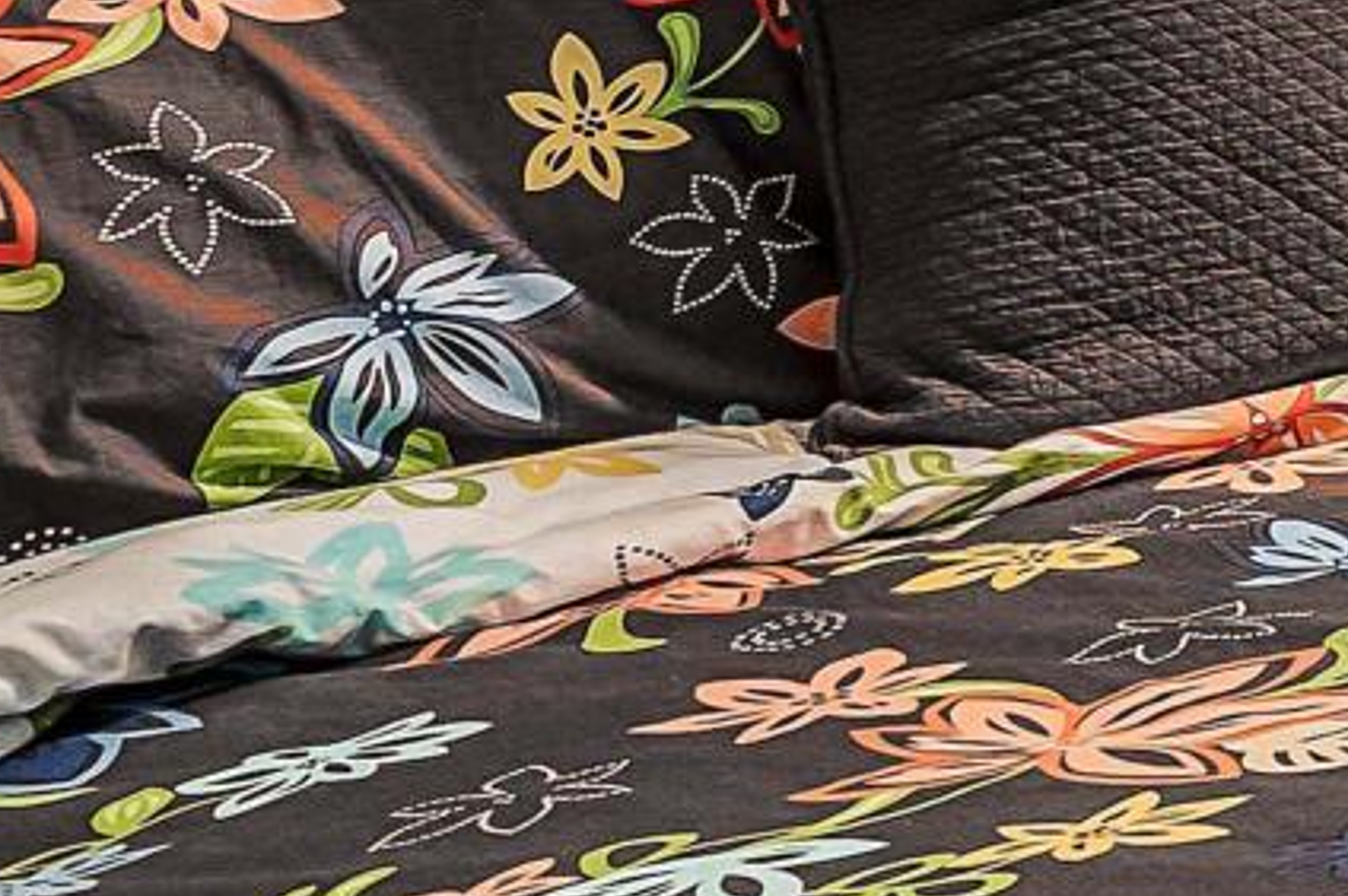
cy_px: -464
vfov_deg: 14.9
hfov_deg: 12.8
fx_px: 3180
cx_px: 3701
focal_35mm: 85
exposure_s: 1/5
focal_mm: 12
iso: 100
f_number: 5.6
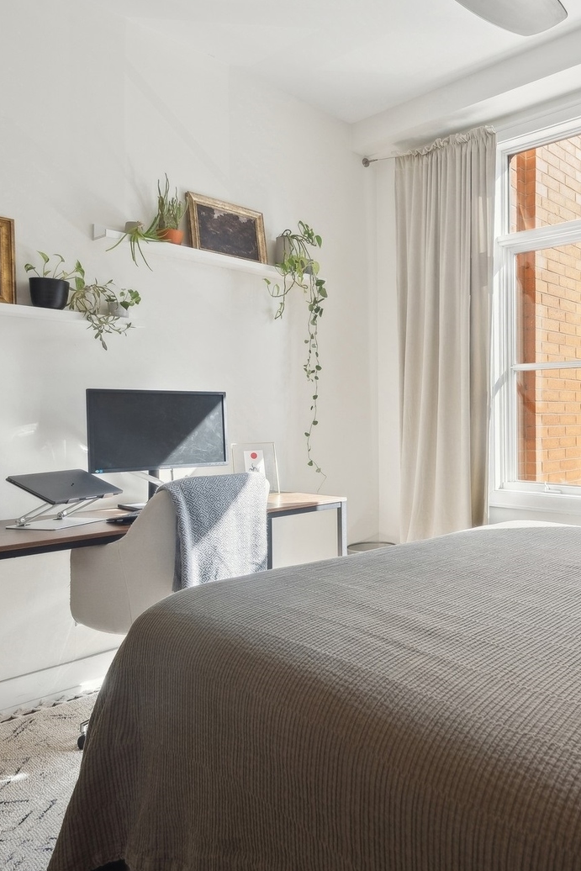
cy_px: 448
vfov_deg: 71.5
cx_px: 444
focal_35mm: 25
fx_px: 605
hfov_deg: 49.0
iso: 320
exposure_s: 1/125
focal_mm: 16
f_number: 8
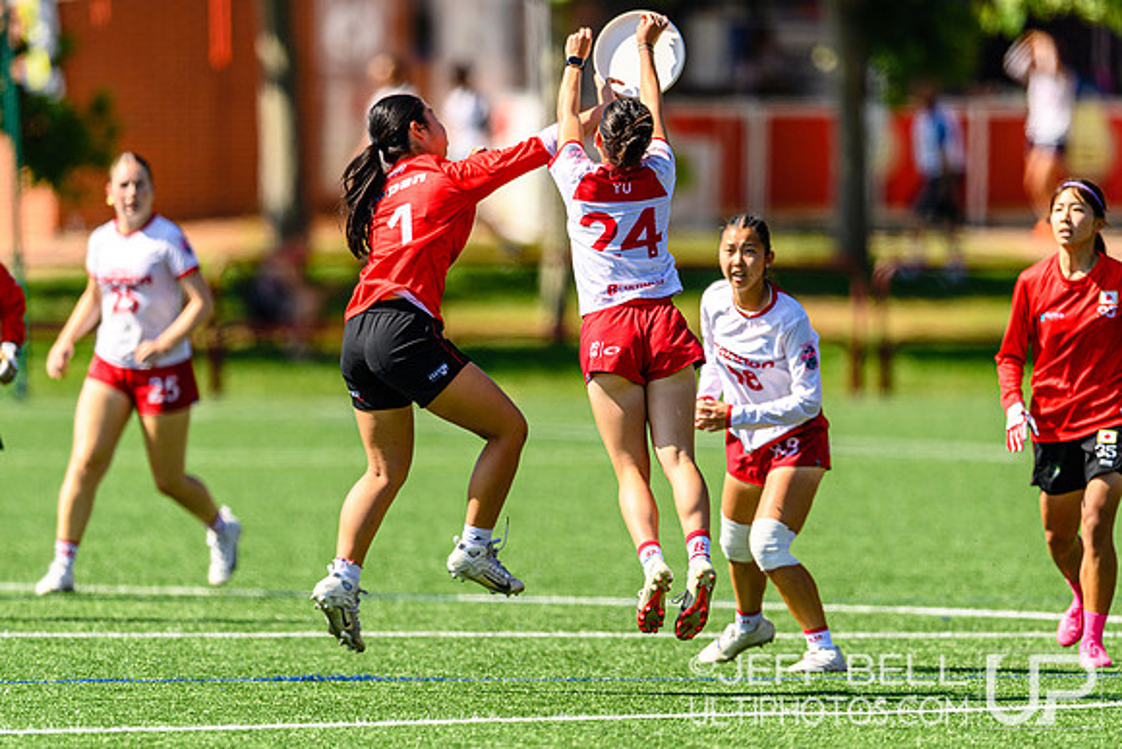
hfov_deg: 3.9
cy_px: 392
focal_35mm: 527
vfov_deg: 2.6
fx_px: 16434
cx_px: 560
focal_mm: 400
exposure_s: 1/1600
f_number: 3.2
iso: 100
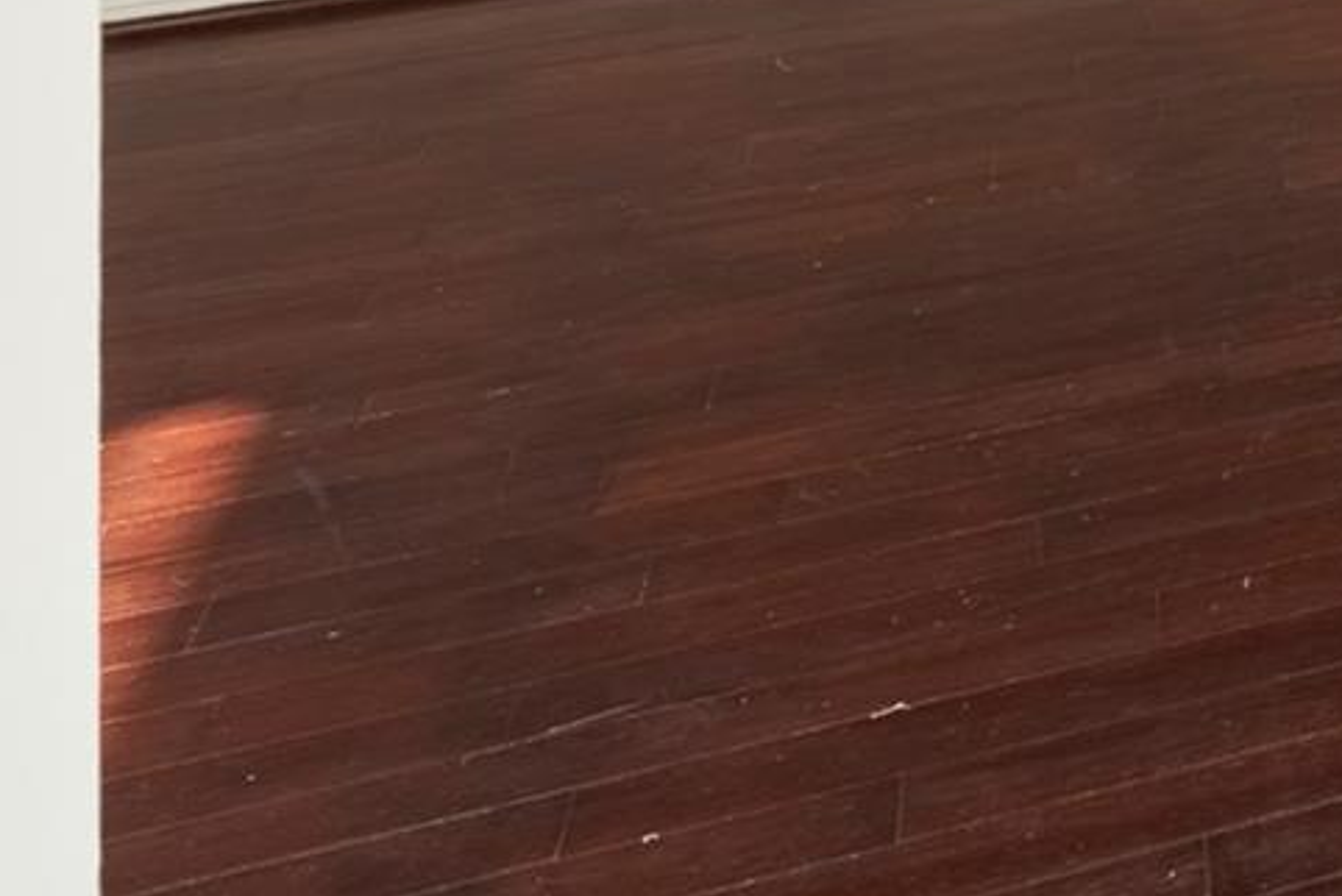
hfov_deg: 21.7
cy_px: -850
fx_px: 2536
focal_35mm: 68
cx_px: 2269
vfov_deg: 16.0
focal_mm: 16
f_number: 8
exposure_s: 1/125
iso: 100
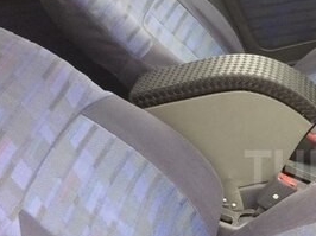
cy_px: 168
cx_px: 366
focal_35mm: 72
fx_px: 657
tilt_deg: -34.5
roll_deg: +5.0
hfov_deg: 24.8
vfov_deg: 20.3
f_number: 2.2
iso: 50
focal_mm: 4.15
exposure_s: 1/33
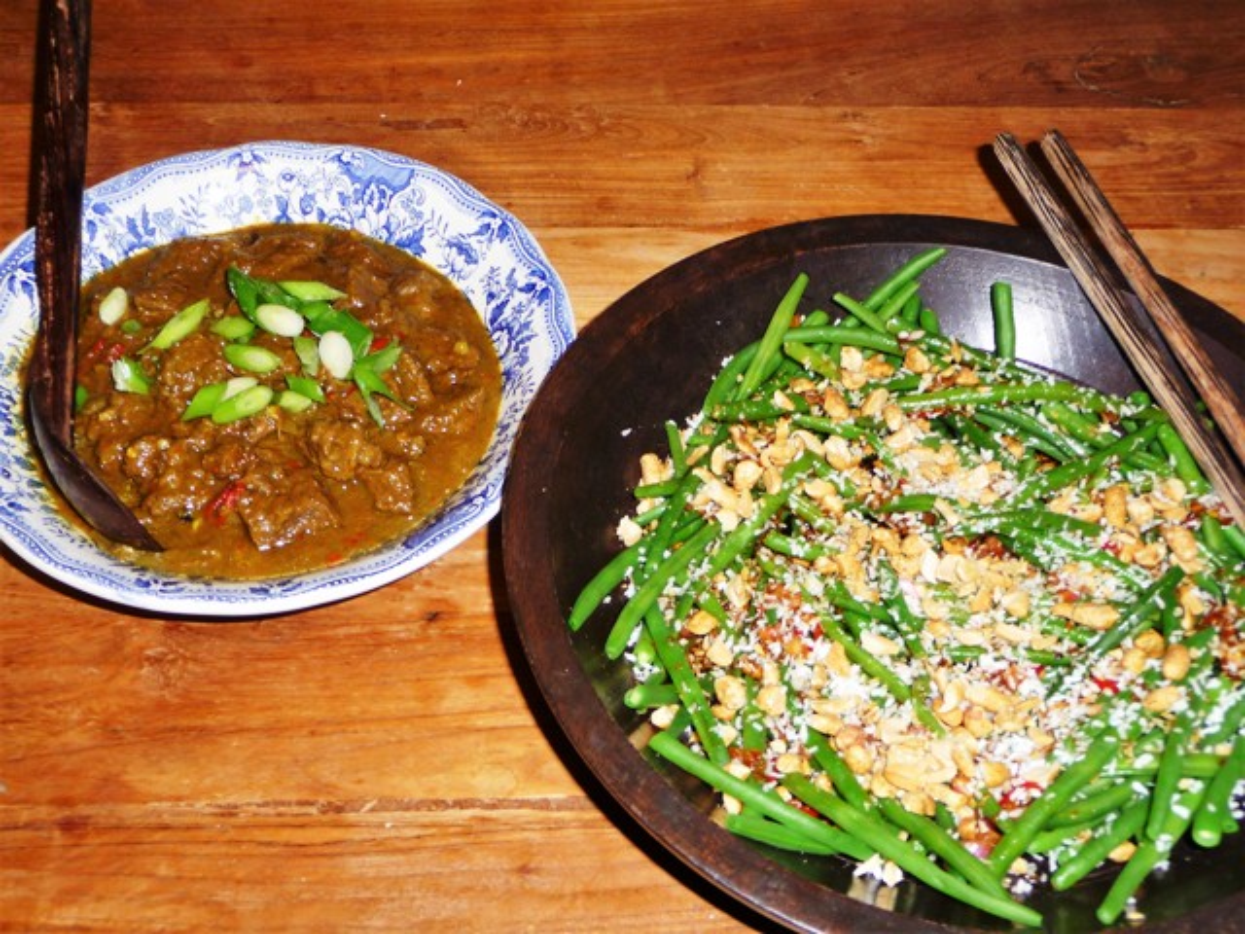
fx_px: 1547
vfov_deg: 33.6
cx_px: 622
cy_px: 467
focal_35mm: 43
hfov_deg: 43.9
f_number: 4
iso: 100
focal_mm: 7.1
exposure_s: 1/30
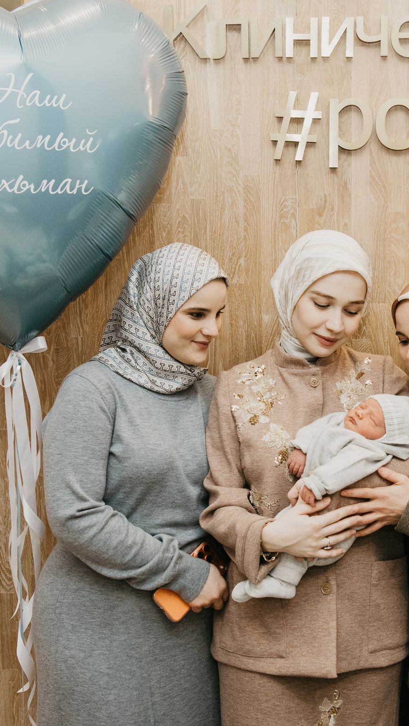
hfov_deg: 21.3
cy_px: 360
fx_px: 1079
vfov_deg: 37.2
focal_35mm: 56
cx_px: 284
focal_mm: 32
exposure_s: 1/160
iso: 640
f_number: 4
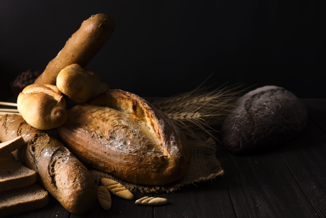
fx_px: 453
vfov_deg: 27.0
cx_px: 163
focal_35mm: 50
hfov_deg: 39.6
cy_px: 109
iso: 100
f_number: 9
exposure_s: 1/80
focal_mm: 50
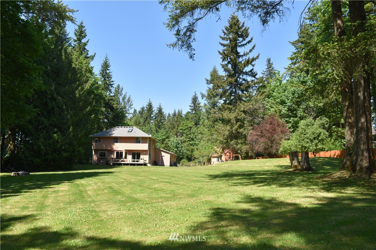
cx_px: 188
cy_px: 125
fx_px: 282
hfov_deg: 67.4
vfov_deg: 47.9
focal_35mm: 27
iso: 100
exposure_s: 1/200
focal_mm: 18
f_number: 7.1
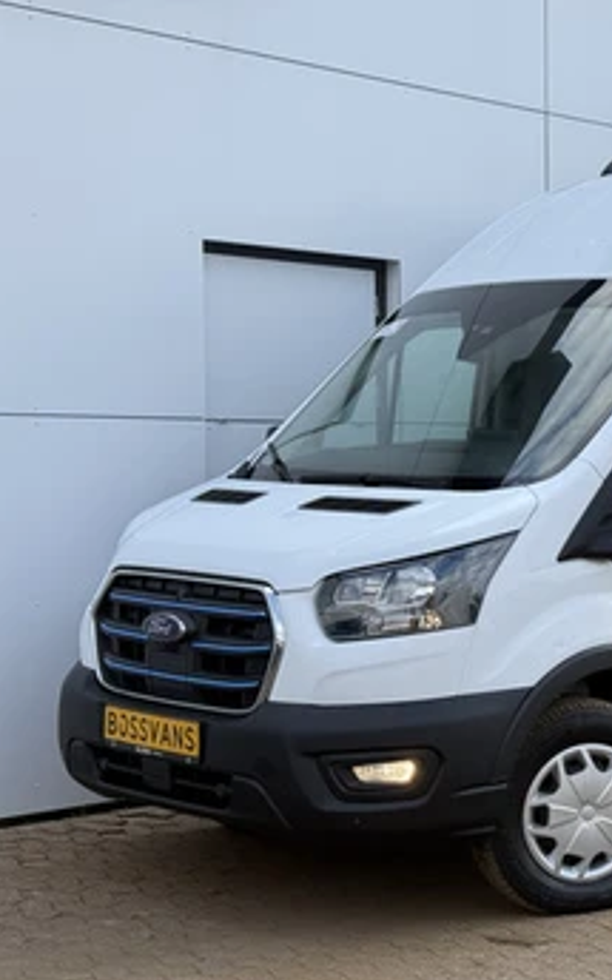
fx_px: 1895
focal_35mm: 71
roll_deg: -0.3
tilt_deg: -1.9
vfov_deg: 29.0
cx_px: 677
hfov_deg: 17.7
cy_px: 510
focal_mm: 6.76
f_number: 1.78
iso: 64
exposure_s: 1/1264
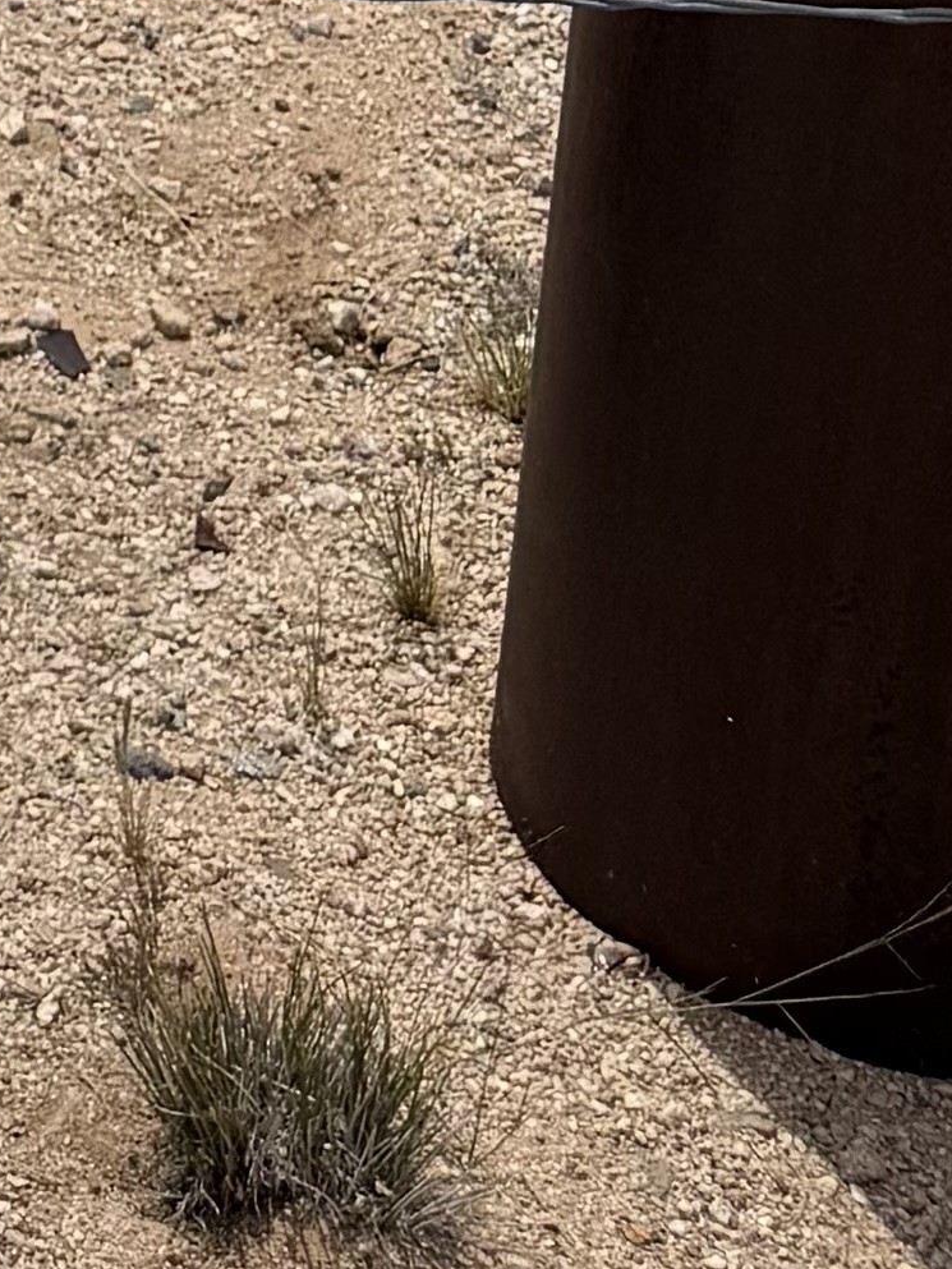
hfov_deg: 9.7
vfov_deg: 11.3
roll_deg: -1.0
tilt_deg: -12.7
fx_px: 5059
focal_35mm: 138
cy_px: -1988
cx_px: -1187
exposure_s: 1/8130
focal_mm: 6.76
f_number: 1.78
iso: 80
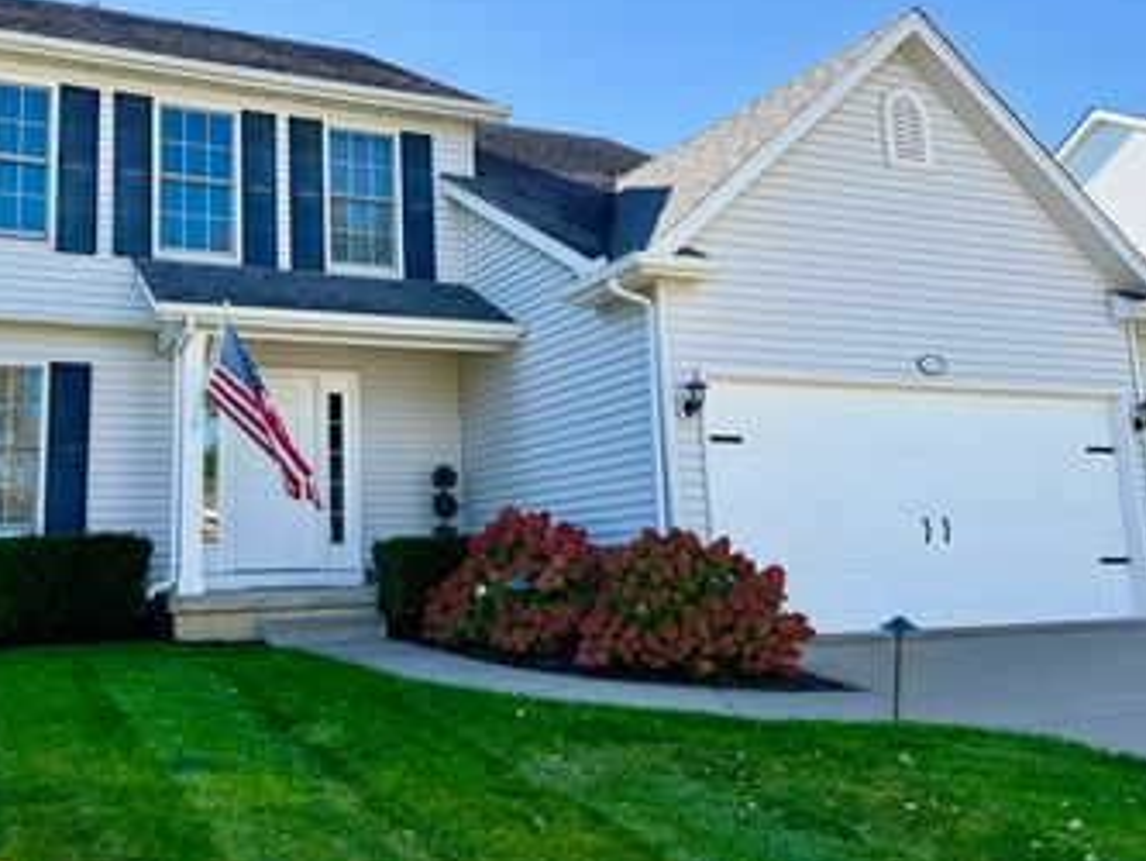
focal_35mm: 36
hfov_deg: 50.9
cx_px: 437
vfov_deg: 39.5
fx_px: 1192
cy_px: 346
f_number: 1.78
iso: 80
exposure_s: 1/2299
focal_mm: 6.76
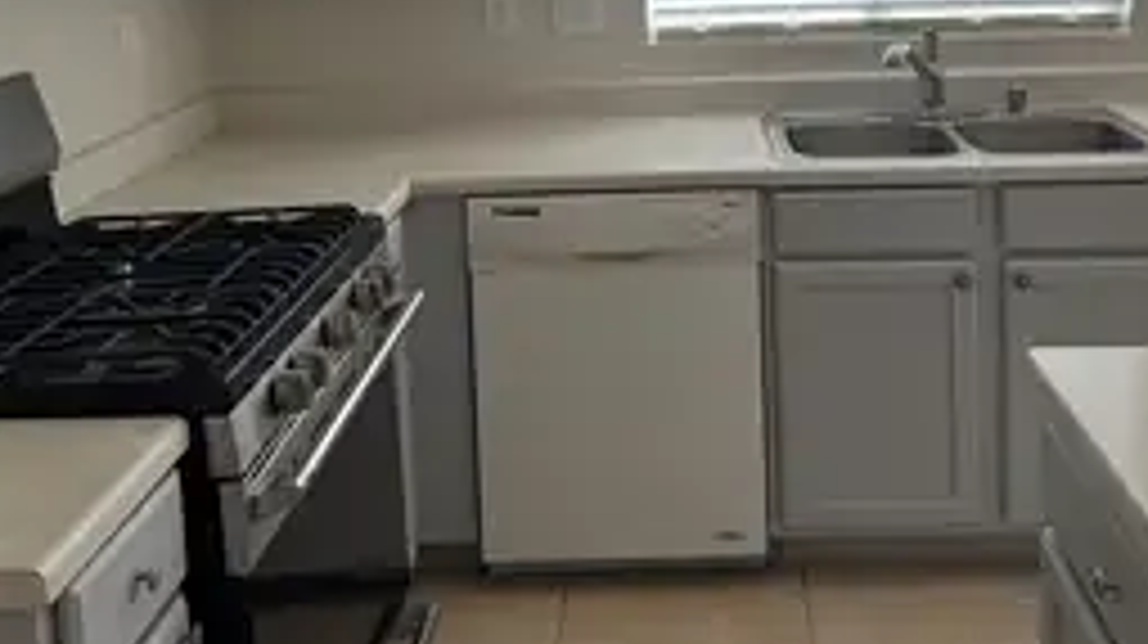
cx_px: 639
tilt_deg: -5.5
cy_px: 18
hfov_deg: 49.3
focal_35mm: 41
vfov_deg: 27.5
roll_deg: +2.6
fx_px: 1247
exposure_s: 1/318
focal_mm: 6.76
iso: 80
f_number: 1.78
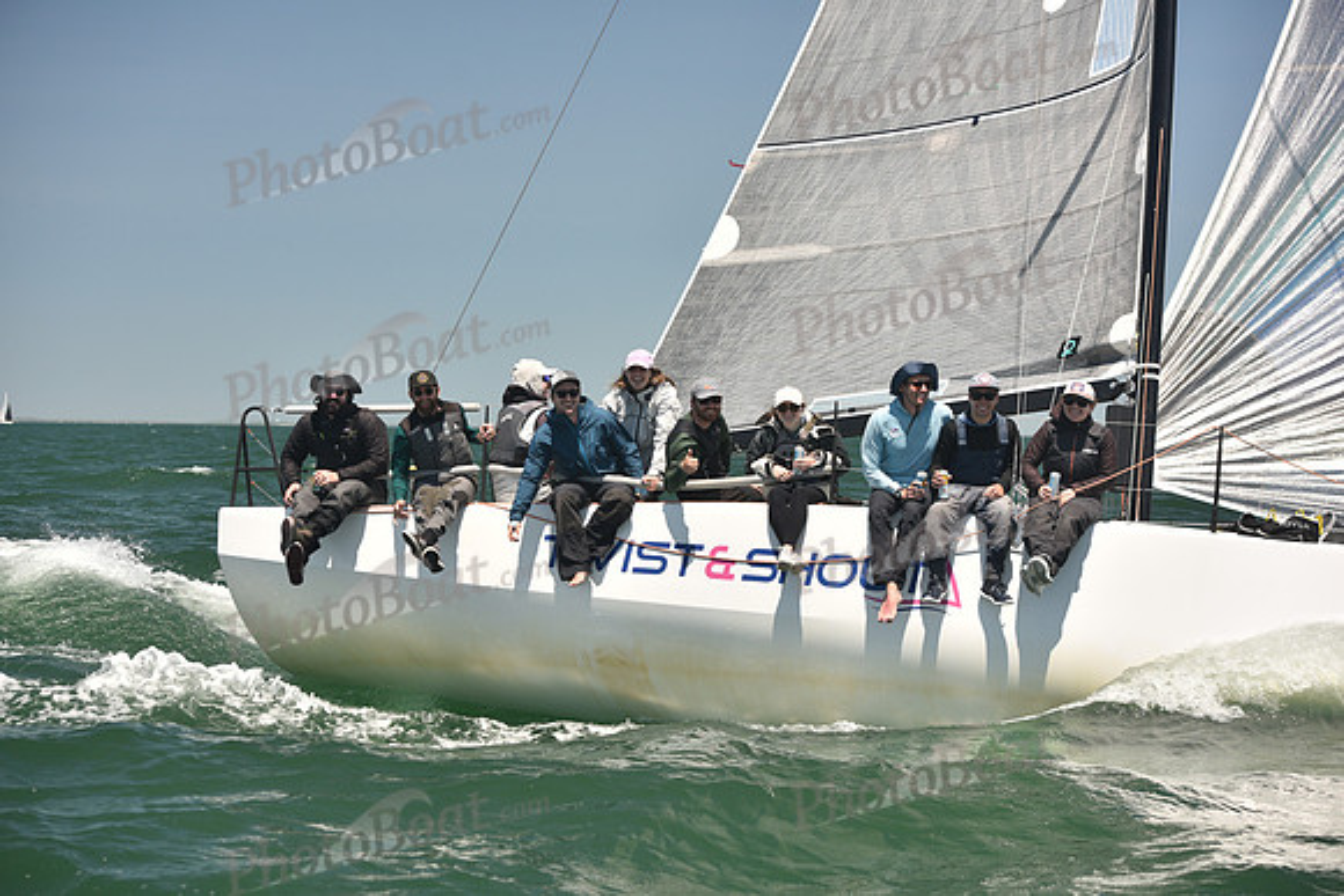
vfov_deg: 19.5
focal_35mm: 70
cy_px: 448
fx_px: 2614
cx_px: 672
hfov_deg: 28.8
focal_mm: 70
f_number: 5
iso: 250
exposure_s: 1/800
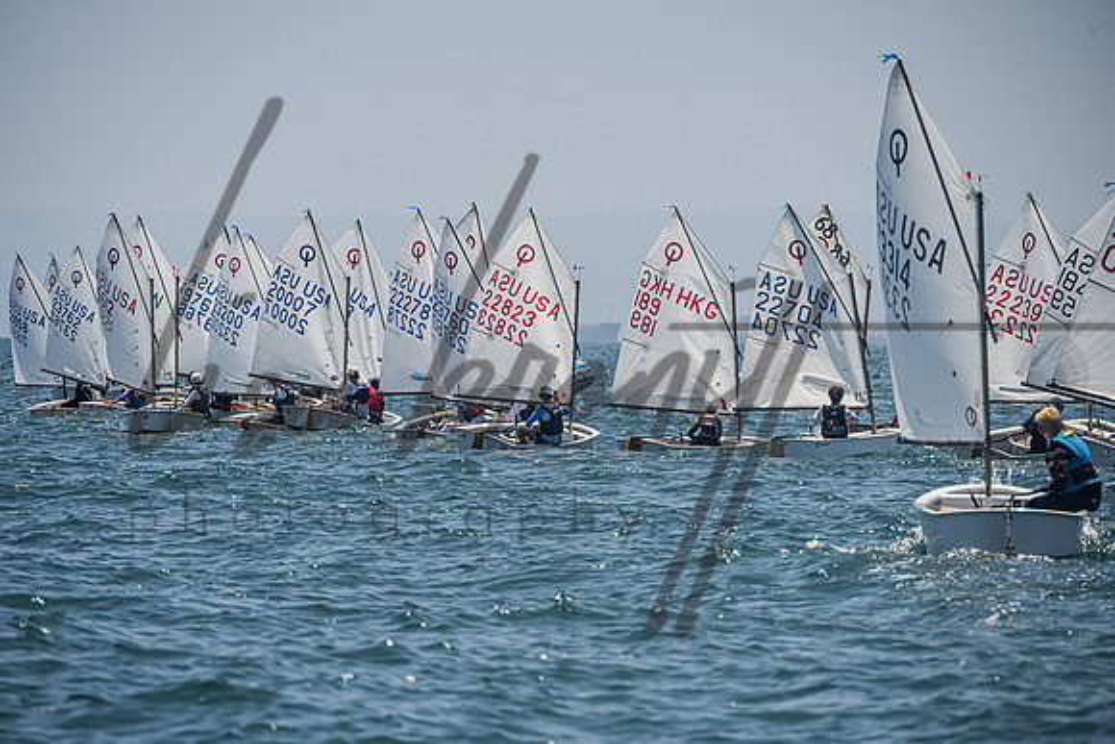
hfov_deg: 7.1
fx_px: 9014
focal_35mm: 291
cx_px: 524
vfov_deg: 4.7
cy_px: 386
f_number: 8
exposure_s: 1/1600
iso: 250
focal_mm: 270
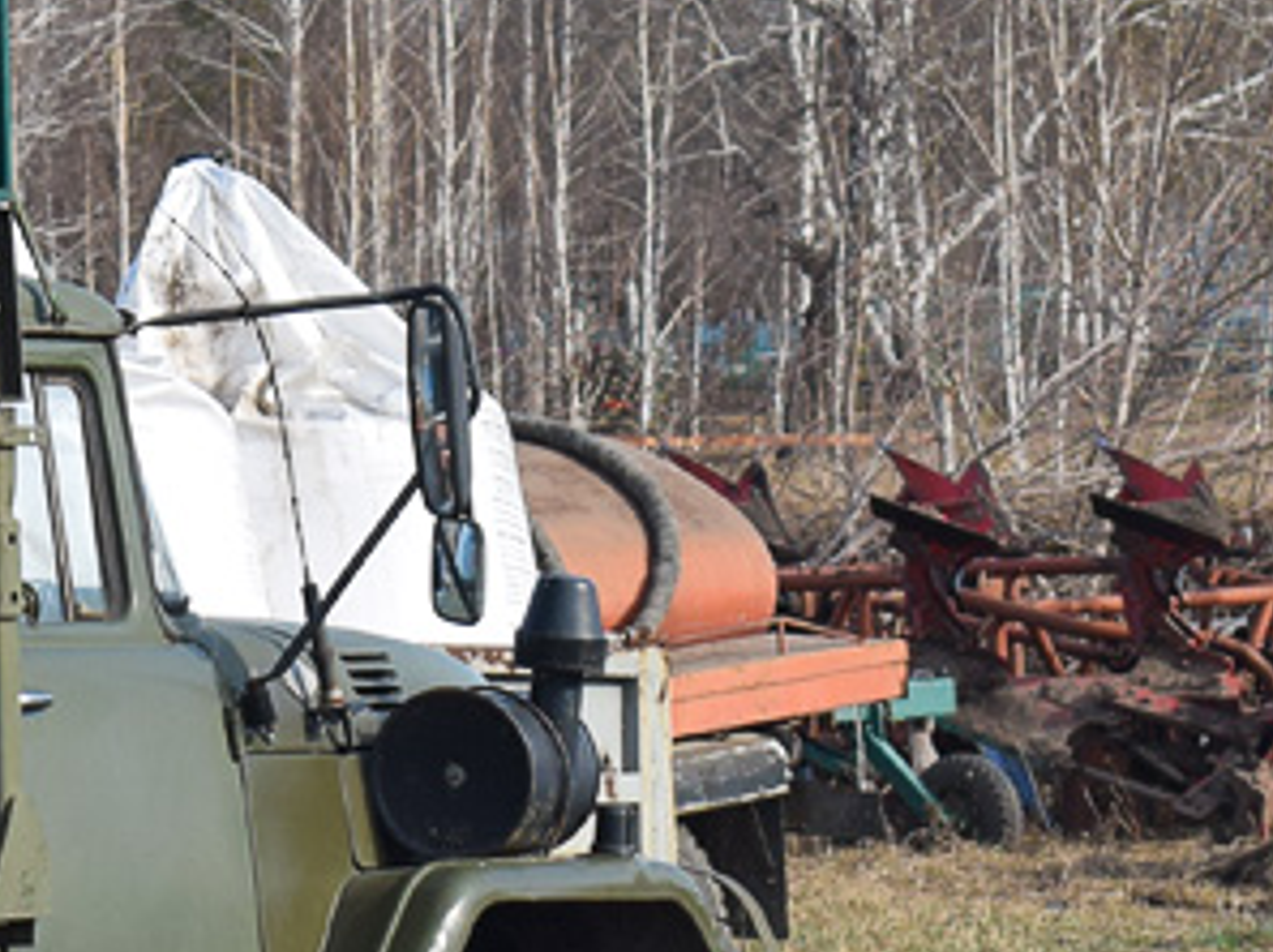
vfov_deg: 4.6
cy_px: 485
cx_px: -874
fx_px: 11788
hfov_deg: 6.1
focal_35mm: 321
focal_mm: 55
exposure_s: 1/400
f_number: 6.3
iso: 200
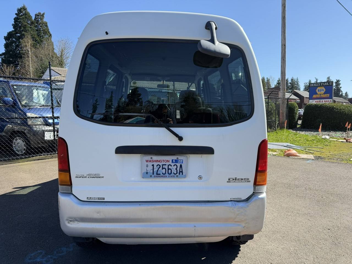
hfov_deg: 71.6
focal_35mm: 24
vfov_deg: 56.8
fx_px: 244
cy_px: 132
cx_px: 176
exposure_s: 1/2801
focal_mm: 6.76
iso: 100
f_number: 1.78
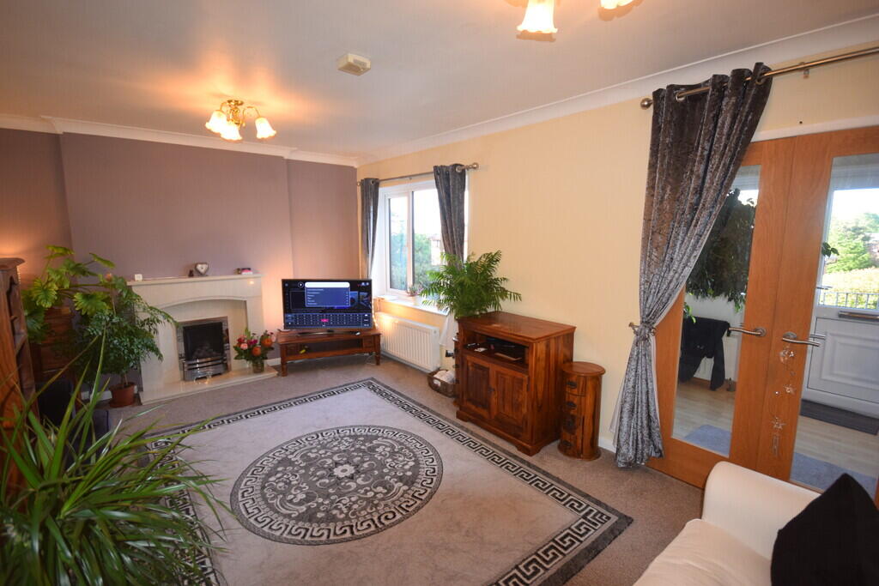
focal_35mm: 17
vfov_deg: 69.7
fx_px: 421
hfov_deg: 92.4
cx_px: 440
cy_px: 293
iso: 800
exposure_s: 1/100
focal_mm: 11.5
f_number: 5
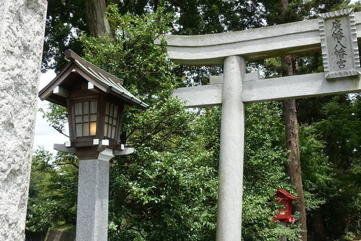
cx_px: 171
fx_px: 451
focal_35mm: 45
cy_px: 114
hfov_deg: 43.6
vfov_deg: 29.9
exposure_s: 1/320
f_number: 5.6
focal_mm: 8.8
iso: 125
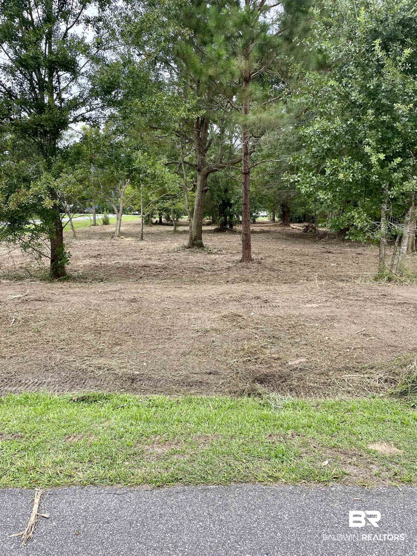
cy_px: 278
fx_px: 418
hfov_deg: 53.1
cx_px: 208
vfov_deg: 67.3
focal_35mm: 26
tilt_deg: -8.6
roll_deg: -1.5
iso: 32
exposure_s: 1/219
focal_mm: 4.2
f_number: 1.6
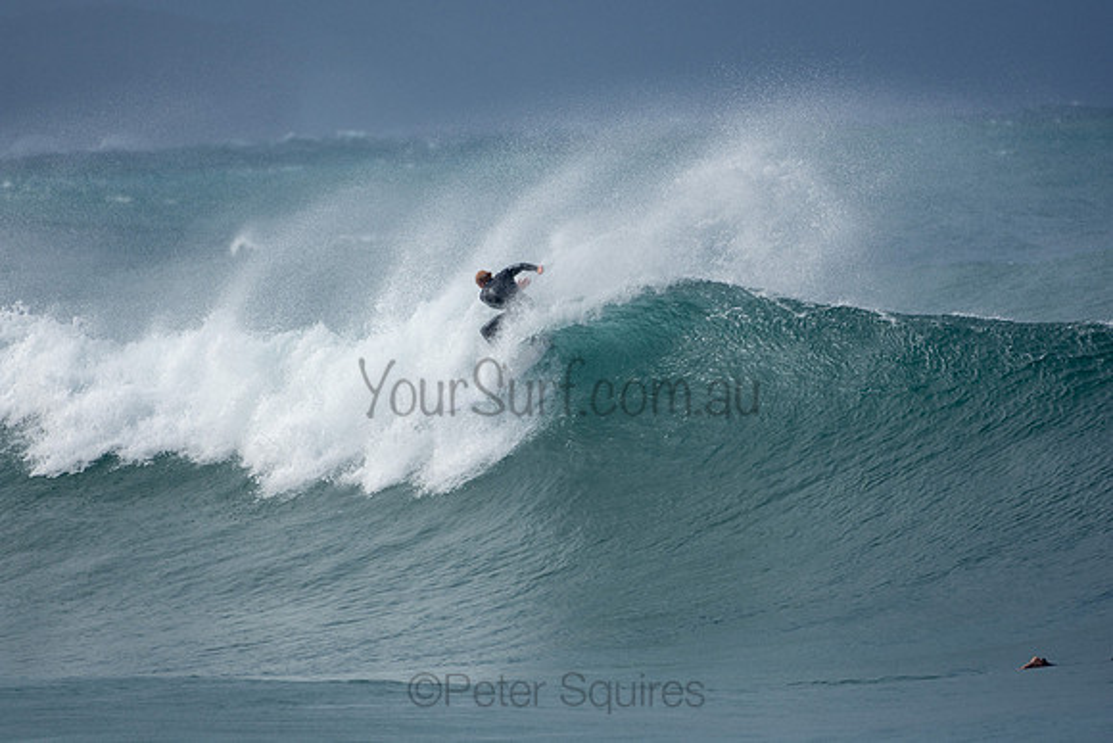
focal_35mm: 720
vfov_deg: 1.9
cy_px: 372
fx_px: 22264
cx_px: 556
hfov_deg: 2.9
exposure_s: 1/800
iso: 140
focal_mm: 480
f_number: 5.6
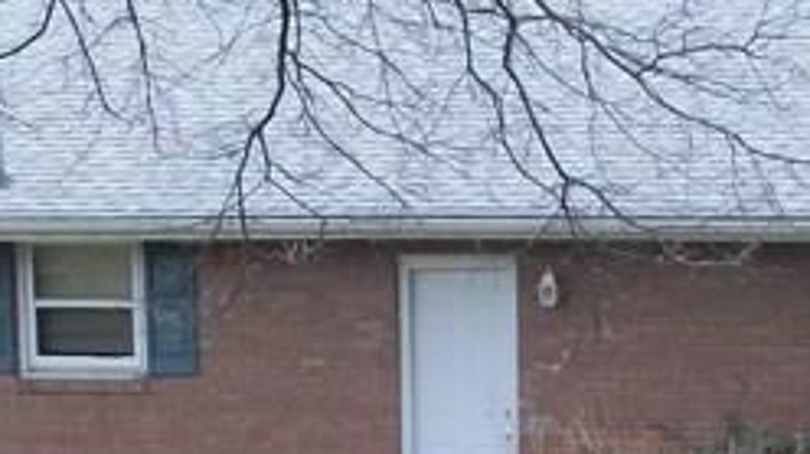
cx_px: 193
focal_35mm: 144
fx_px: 3090
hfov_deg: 14.9
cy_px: 709
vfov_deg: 8.2
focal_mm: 5.7
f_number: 2.9
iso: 80
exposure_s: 1/50
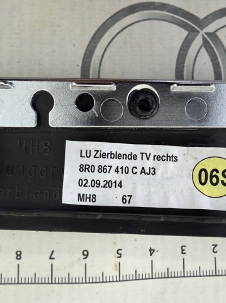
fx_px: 209
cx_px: 113
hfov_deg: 56.7
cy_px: 152
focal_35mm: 24
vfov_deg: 71.7
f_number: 2.2
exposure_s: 1/50
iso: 320
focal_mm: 2.22
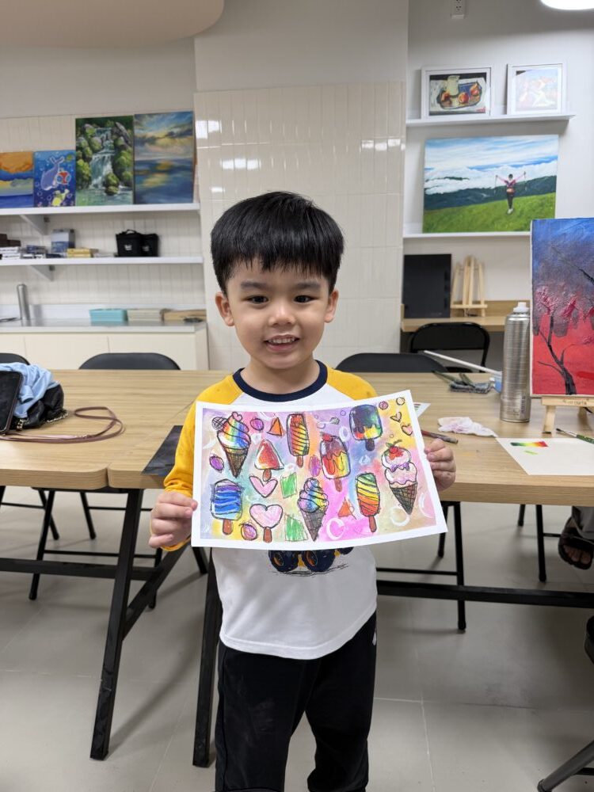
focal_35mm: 24
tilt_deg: -12.3
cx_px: 297
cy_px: 396
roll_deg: +0.0
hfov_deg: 56.8
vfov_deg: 71.6
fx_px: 549
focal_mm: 6.76
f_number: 1.78
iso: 80
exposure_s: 1/100
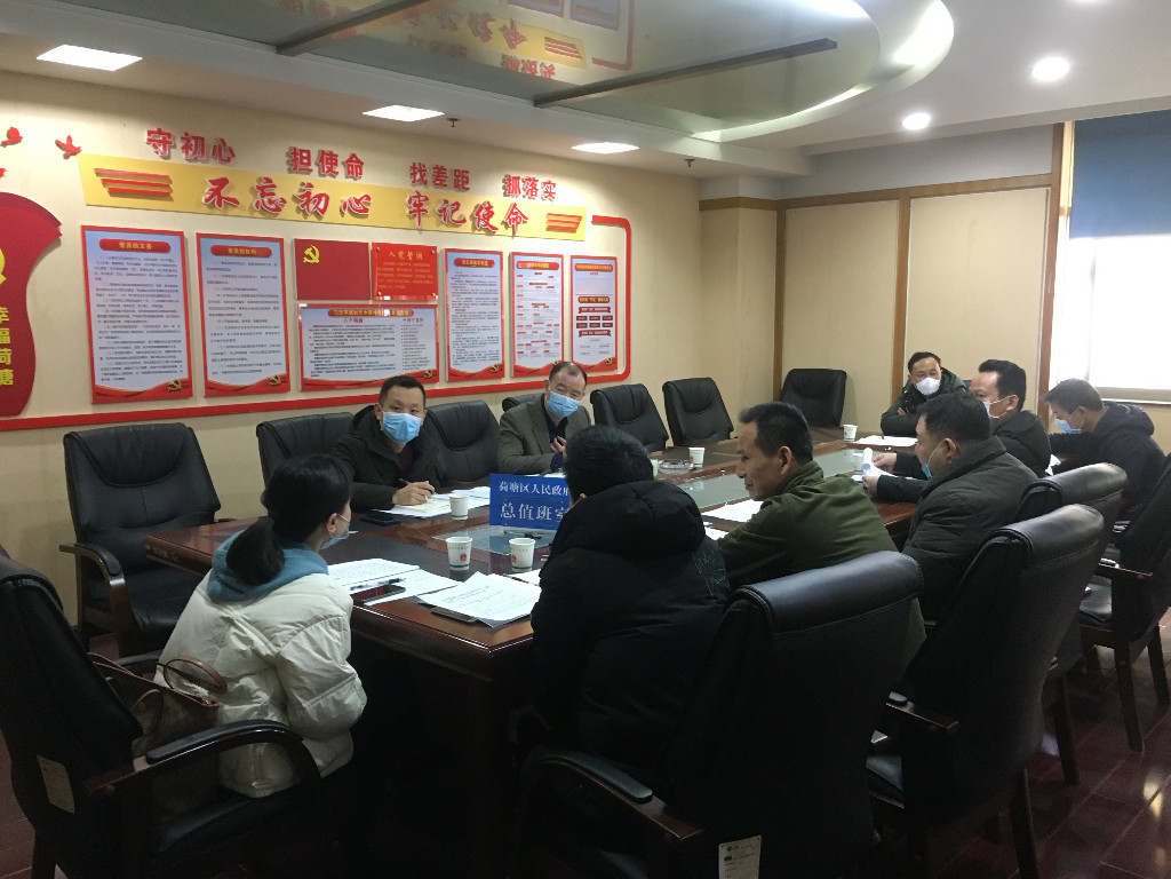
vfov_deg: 48.2
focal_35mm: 29
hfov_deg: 61.7
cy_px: 440
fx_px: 981
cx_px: 586
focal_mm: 4.15
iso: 200
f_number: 2.2
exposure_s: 1/20
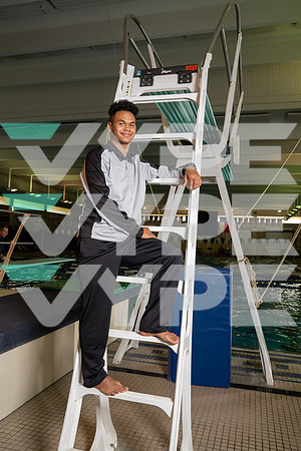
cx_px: 150
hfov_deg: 46.4
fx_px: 351
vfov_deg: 65.5
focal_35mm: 28
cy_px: 226
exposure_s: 1/250
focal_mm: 28
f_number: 8
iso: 800
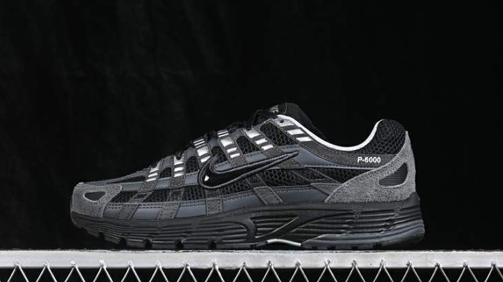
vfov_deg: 15.3
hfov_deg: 26.9
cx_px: 251
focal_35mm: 79
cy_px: 146
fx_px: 1053
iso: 160
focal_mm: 50
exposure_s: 1/60
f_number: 6.3
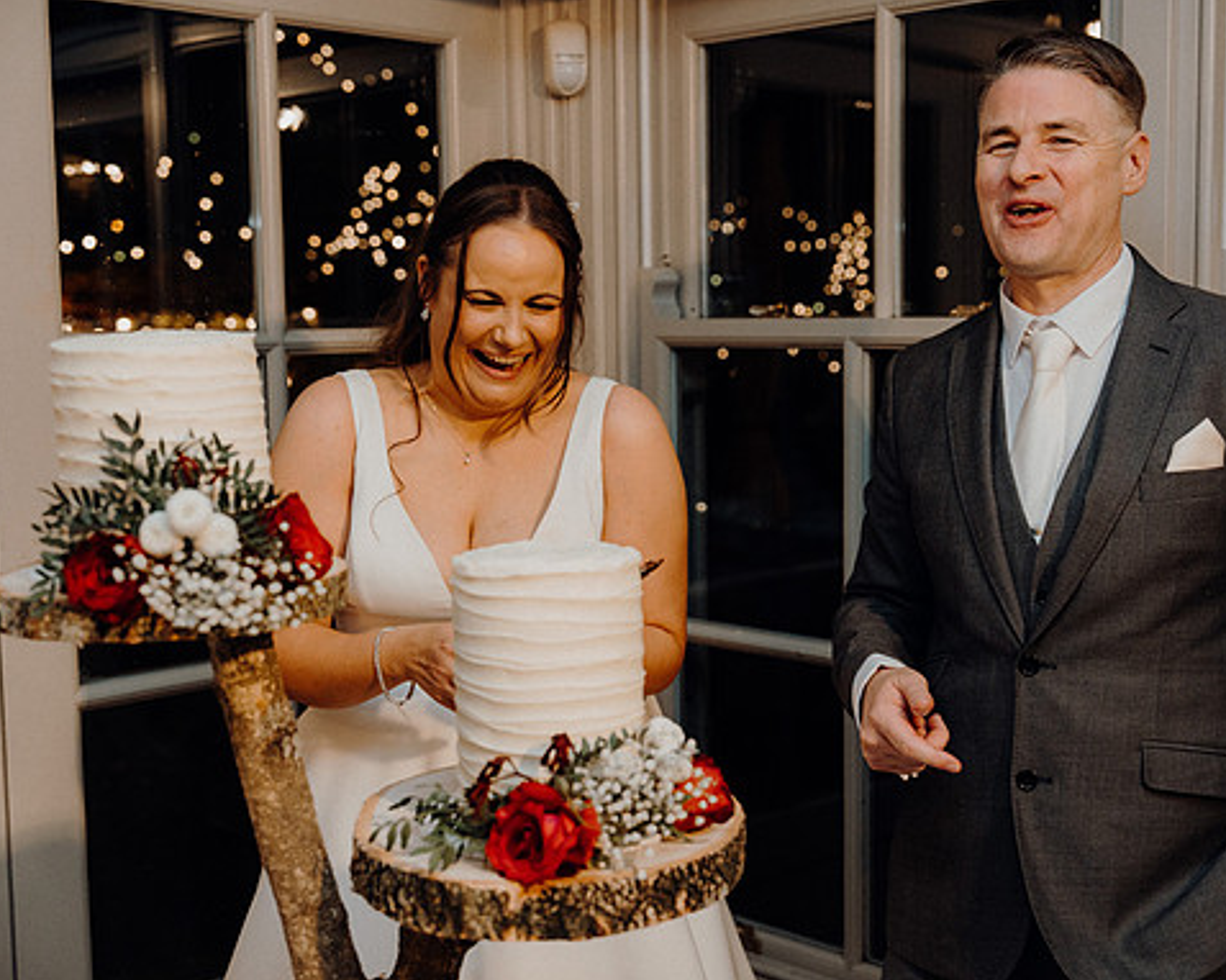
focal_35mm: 49
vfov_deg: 30.8
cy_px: 494
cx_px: 713
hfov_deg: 38.0
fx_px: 1777
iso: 2500
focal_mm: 43
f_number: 3.5
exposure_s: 1/160
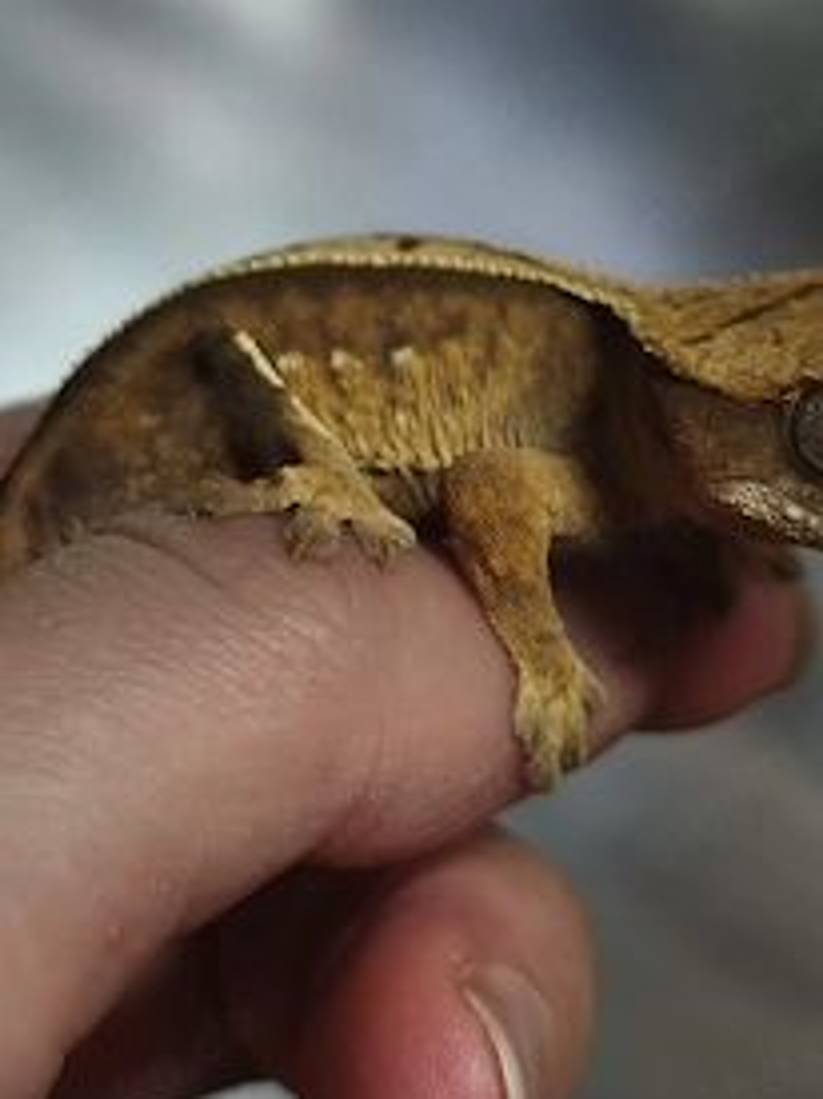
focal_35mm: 67
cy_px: 512
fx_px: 2126
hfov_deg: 21.8
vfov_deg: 29.0
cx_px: 531
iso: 320
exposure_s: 1/50.3
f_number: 1.7
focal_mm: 6.06
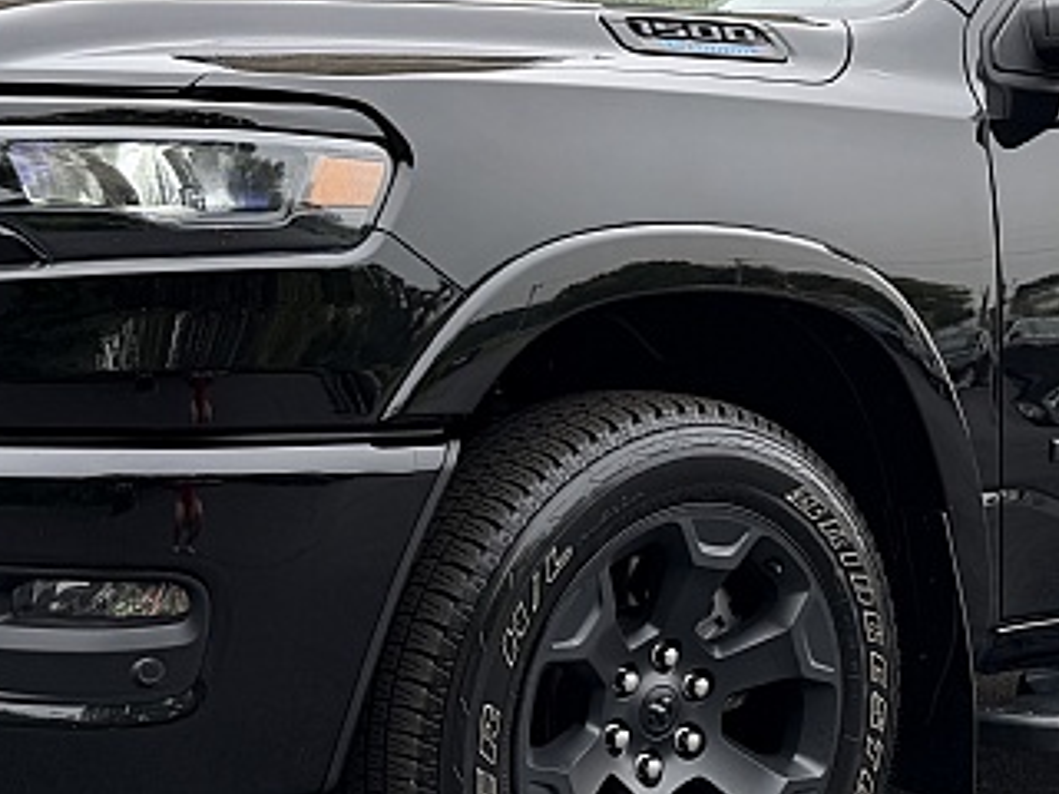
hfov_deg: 32.0
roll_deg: -0.8
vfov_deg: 24.3
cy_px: 258
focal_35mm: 60
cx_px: 692
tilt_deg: +5.3
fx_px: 1836
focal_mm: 6.76
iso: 80
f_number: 1.78
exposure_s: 1/757
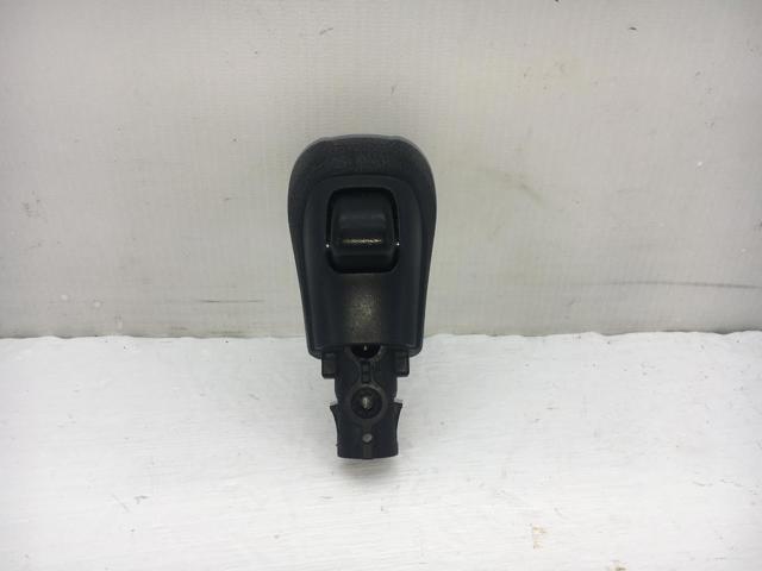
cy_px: 286
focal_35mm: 29
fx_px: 638
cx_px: 381
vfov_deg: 48.2
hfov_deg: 61.7
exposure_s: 1/478
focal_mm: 4.15
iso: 25
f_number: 2.2
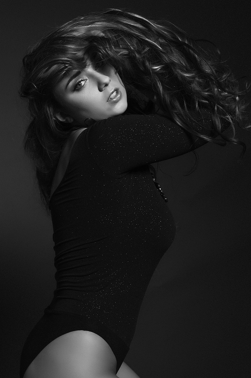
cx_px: 117
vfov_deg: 22.4
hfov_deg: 15.0
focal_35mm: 91
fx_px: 953
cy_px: 227
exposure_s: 1/500
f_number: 8
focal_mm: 50
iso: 200
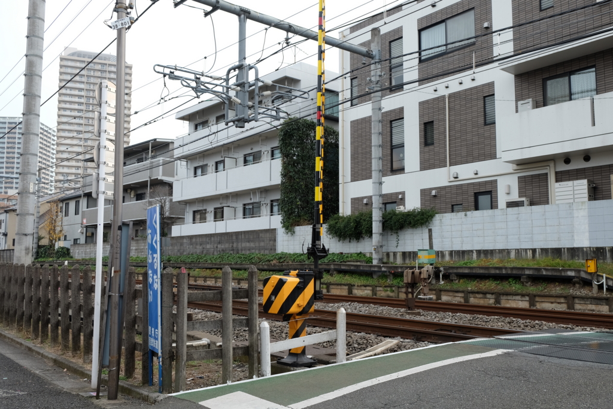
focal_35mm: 32
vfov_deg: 41.1
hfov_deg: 58.7
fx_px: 545
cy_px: 204
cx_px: 306
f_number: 5.6
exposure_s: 1/200
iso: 200
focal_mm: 21.4
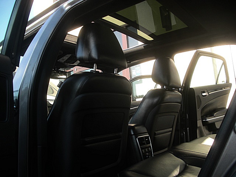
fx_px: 245
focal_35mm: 36
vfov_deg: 39.7
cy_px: 88
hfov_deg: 51.4
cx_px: 118
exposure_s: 1/100
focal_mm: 6.3
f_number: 2.8
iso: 50
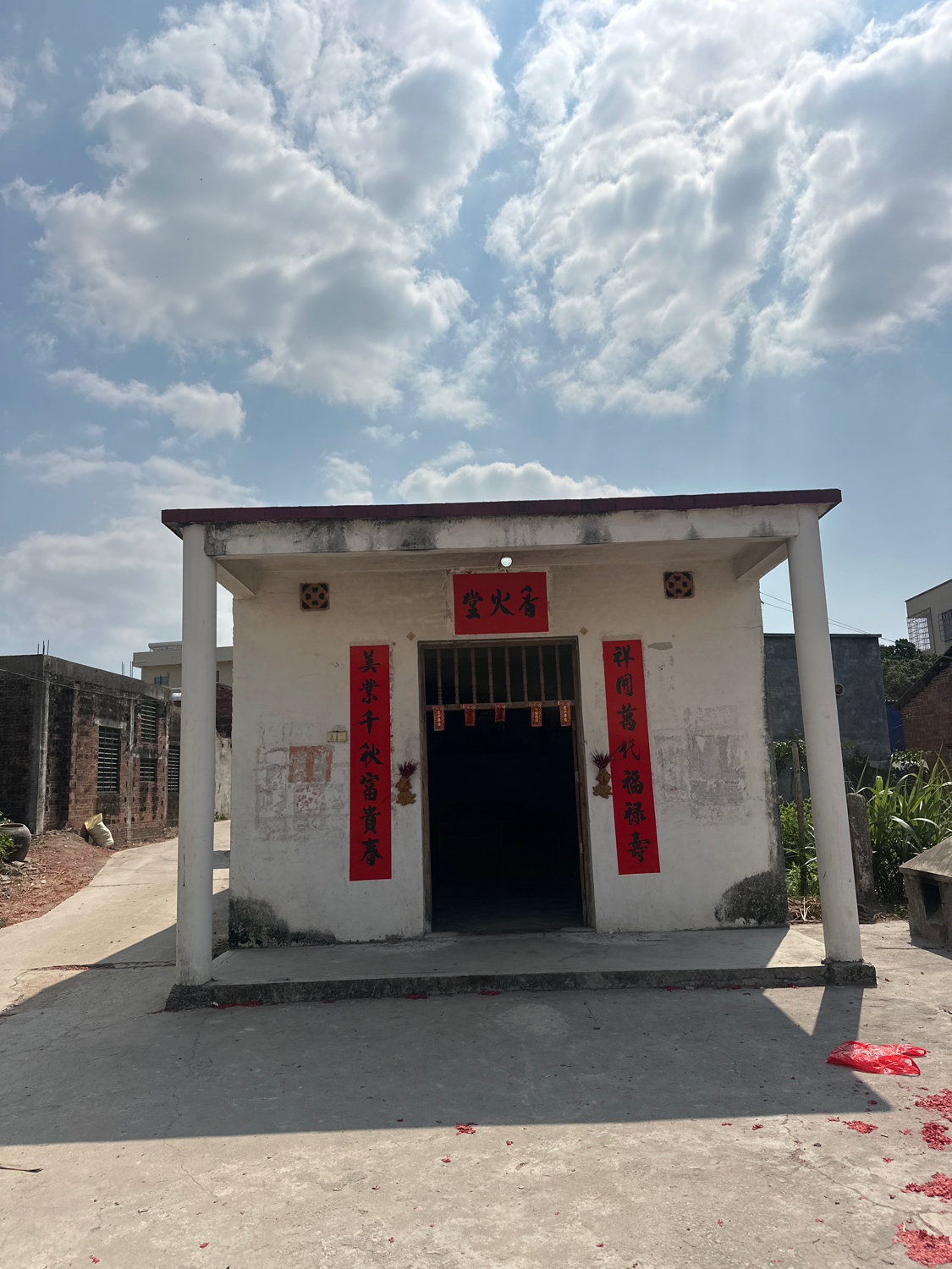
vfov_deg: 71.6
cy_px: 634
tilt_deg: +10.1
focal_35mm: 24
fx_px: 880
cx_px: 476
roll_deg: +1.4
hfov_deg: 56.8
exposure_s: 1/18519
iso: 80
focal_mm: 6.86
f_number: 1.78
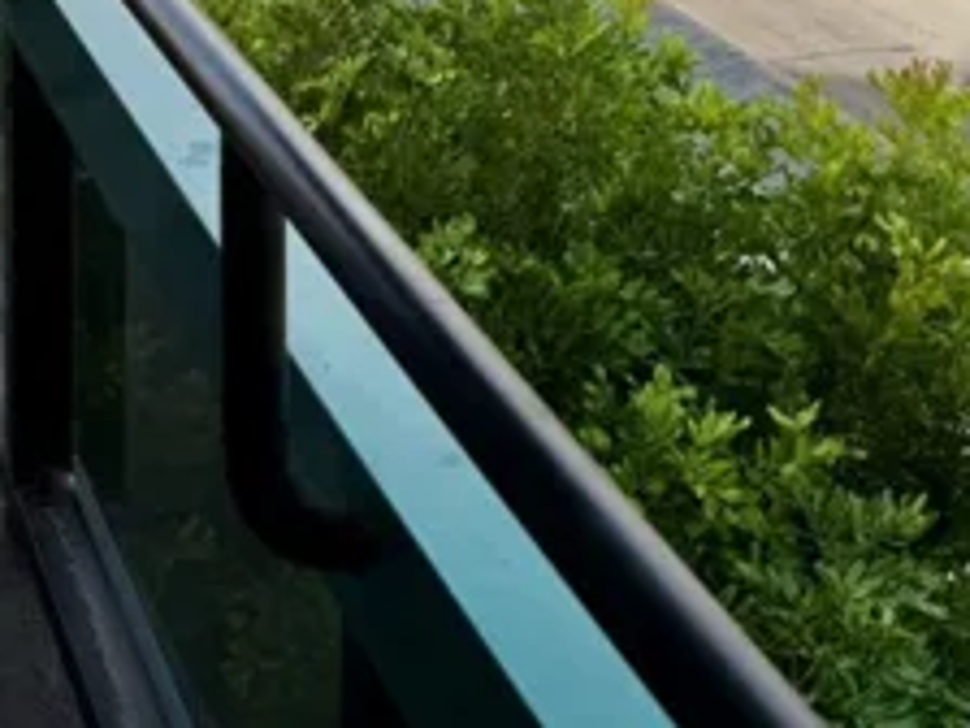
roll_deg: -0.4
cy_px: -308
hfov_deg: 24.0
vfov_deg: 17.0
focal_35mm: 80
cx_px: 162
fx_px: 2242
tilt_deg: -8.7
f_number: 1.78
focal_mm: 6.76
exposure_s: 1/2110
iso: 80
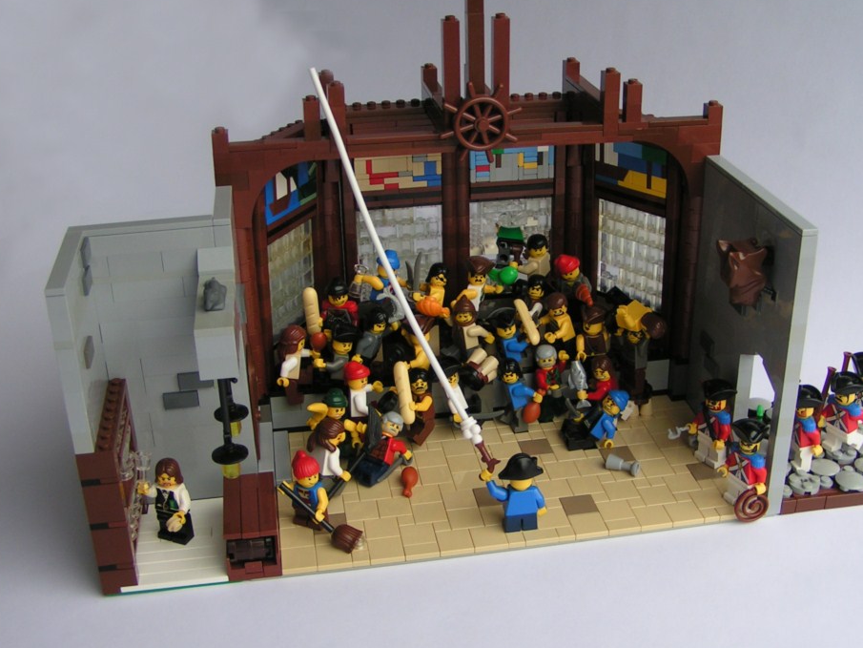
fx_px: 1072
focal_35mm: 43
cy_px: 322
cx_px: 474
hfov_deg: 43.8
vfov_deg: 33.6
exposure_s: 1/80
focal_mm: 5.8
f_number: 4
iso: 50
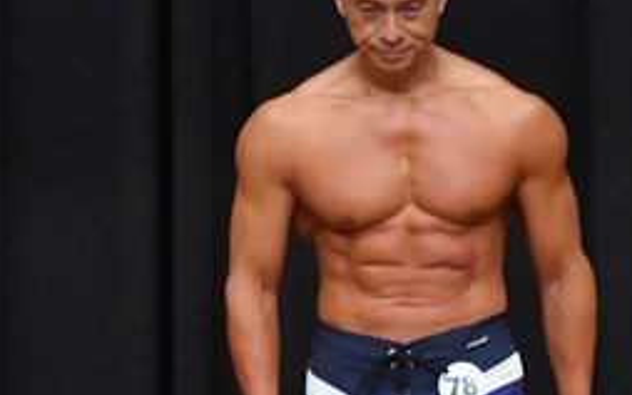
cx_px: 399
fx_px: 13665
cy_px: 380
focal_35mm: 793
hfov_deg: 2.6
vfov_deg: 1.7
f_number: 5.6
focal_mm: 170
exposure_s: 1/400
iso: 8000
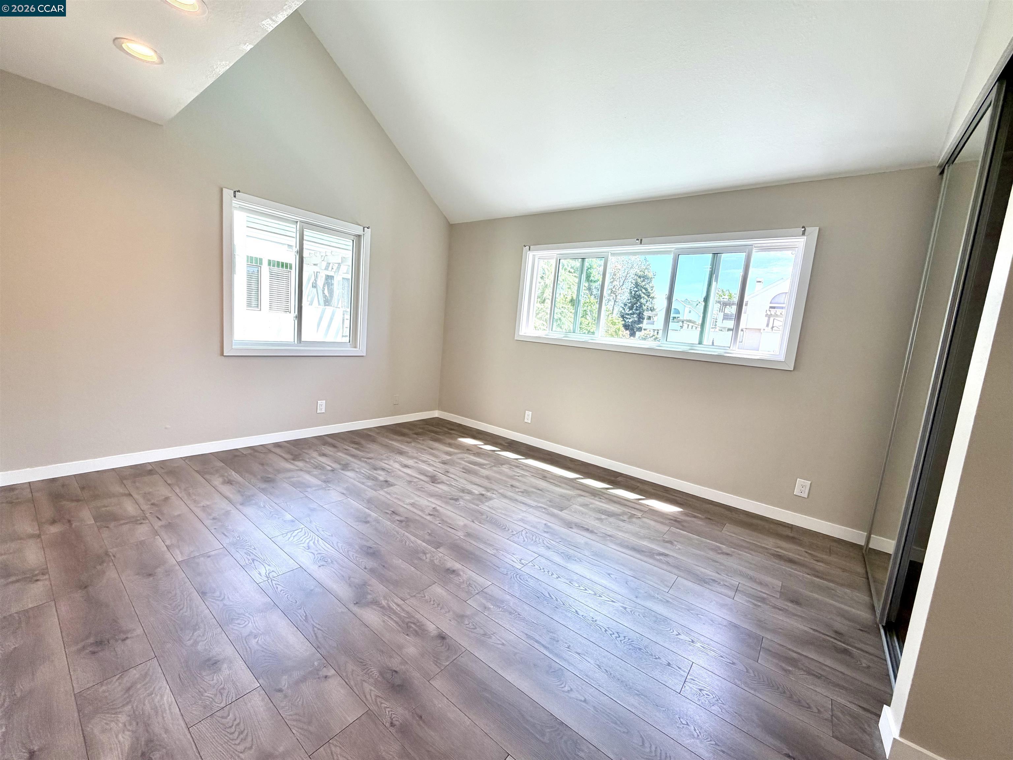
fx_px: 410
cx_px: 506
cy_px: 380
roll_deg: -4.3
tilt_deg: -7.4
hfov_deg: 102.1
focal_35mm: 14
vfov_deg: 85.7
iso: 100
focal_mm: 2.22
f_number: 2.2
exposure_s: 1/120
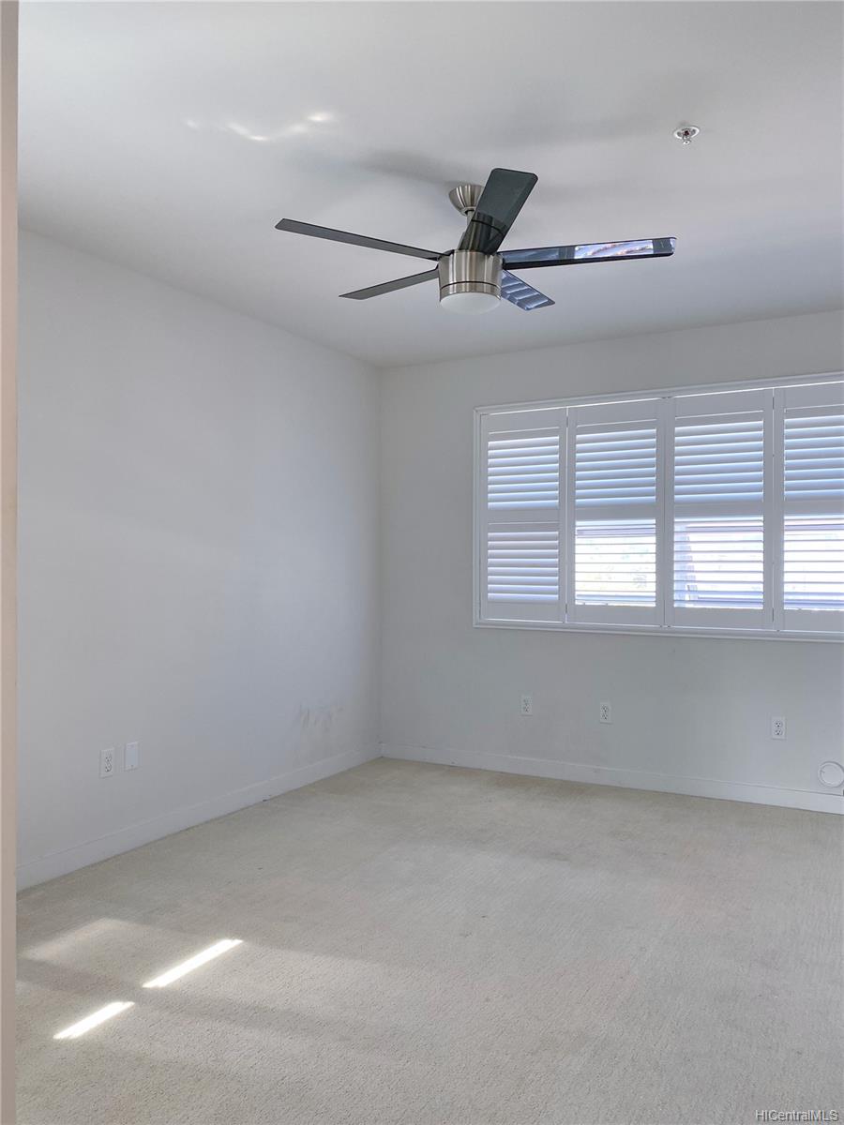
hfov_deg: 53.1
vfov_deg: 67.3
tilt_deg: +0.7
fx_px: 845
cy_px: 562
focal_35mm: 26
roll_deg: -1.4
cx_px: 422
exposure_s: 1/60
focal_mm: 4.25
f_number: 1.8
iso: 64
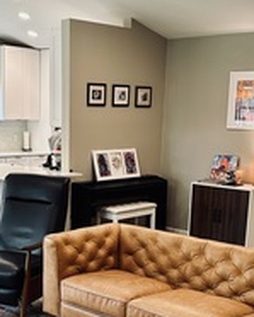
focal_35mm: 63
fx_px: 592
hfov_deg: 24.2
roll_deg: -1.6
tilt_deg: -13.9
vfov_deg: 29.5
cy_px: 244
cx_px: 91
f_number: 1.78
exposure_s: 1/60
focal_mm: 6.86
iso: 160
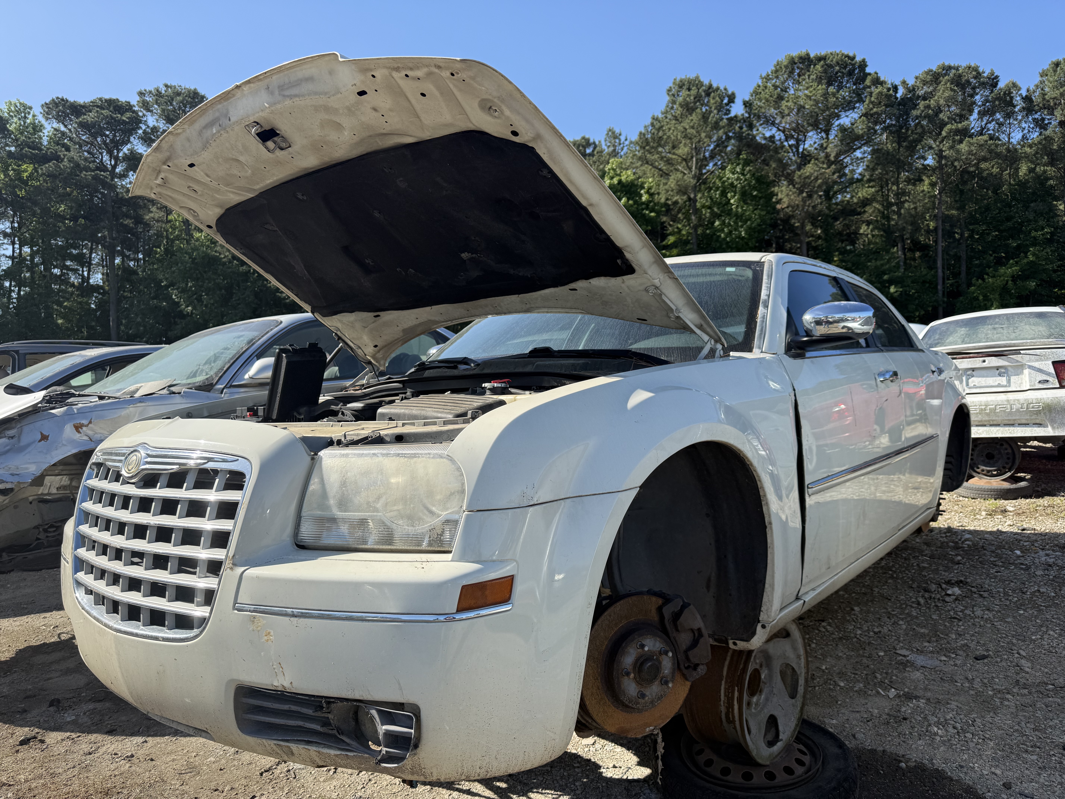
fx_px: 738
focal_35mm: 24
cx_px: 532
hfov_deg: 71.6
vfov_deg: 56.8
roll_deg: +2.0
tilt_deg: +0.1
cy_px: 400
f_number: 1.78
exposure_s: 1/2445
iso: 80
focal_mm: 6.76
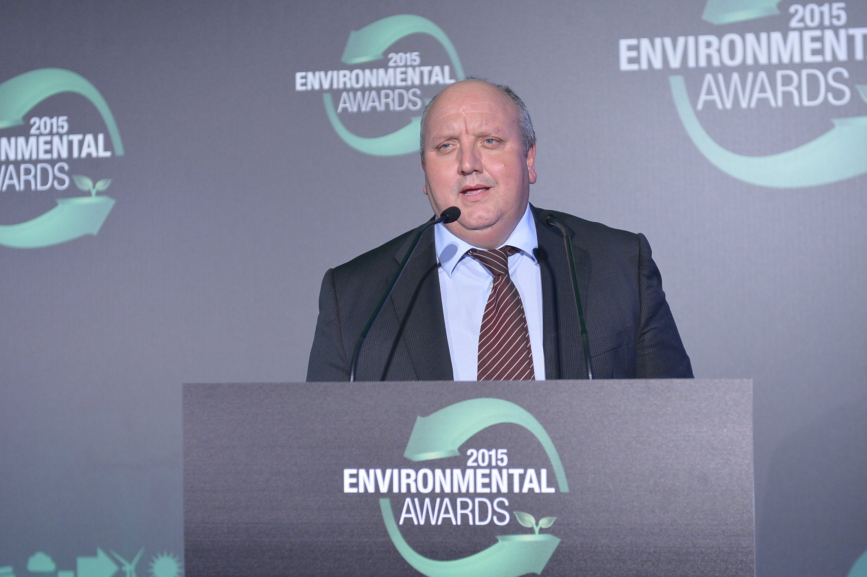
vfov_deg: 20.9
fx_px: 1565
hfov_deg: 31.0
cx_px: 434
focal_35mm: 65
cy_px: 288
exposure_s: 1/320
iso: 3200
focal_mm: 65
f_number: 4
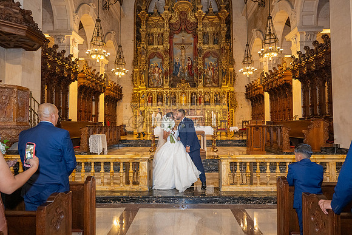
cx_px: 176
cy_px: 118
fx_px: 235
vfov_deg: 53.2
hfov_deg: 73.7
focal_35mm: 24
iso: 2000
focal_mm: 24
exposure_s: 1/200
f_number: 3.5
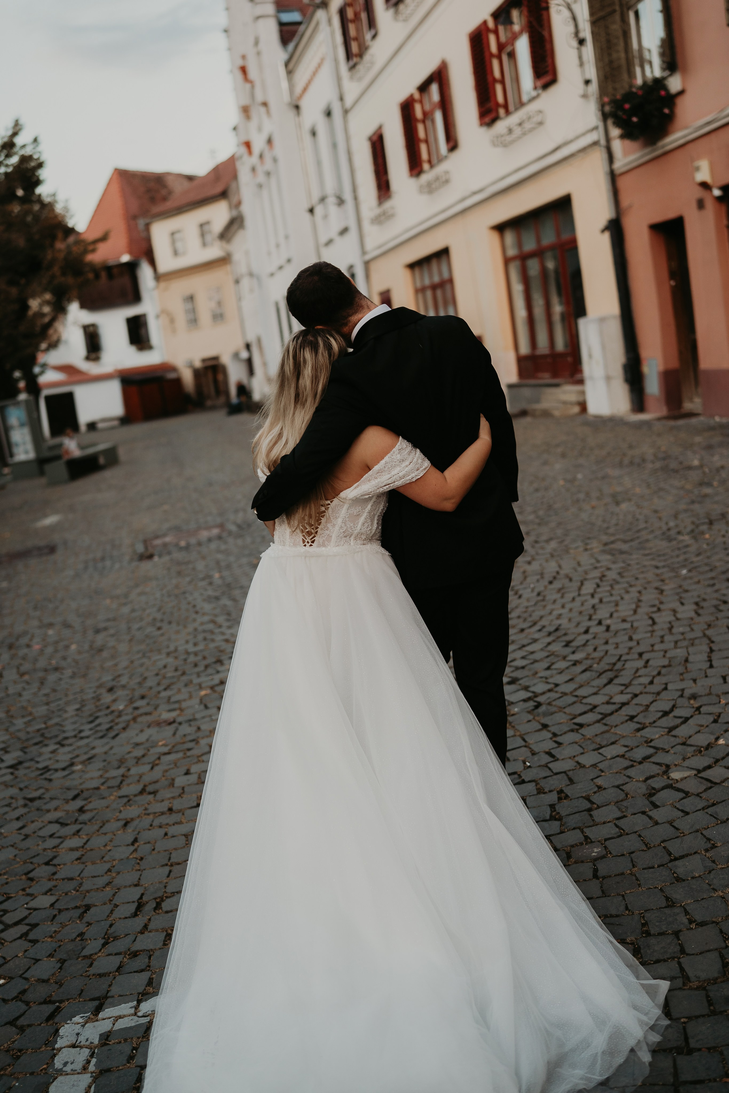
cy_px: 546
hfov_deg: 37.9
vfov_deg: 54.4
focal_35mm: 35
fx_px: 1063
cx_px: 364
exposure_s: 1/400
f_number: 1.8
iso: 320
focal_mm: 35
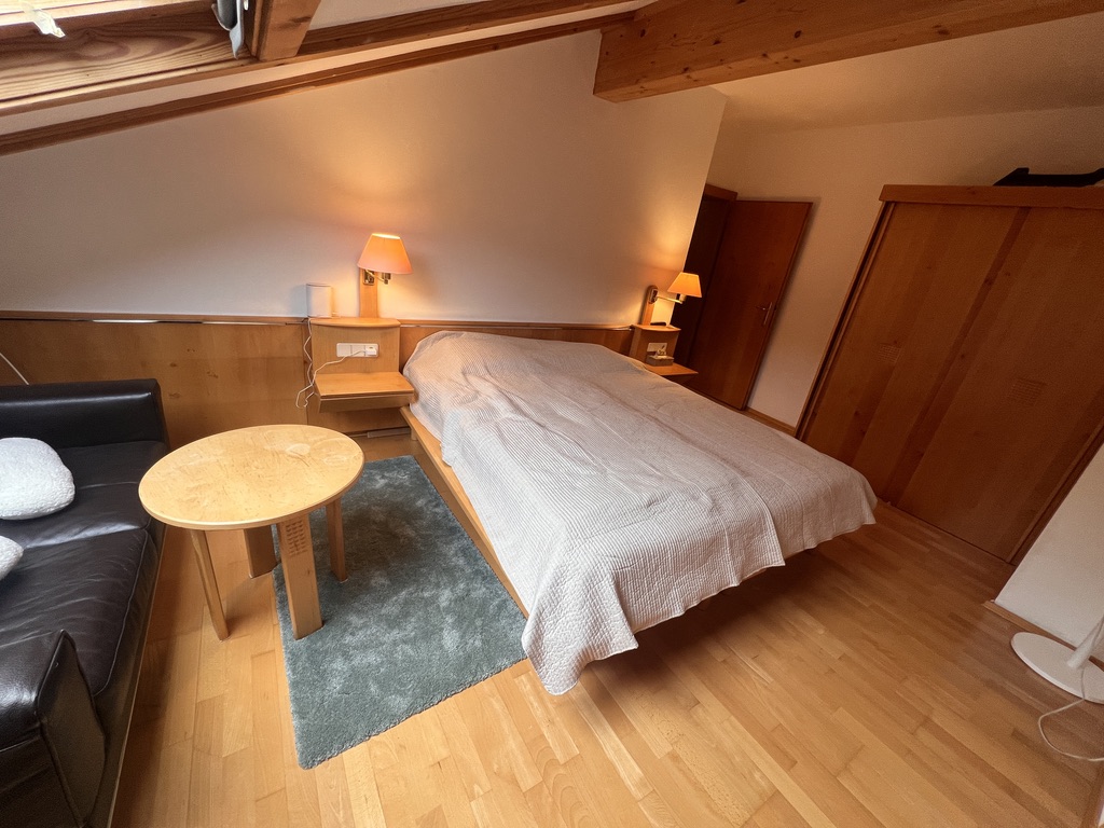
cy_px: 414
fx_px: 415
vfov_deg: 89.9
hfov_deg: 106.2
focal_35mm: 13
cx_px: 552
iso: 80
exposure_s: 1/99
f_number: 1.8
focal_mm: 1.57
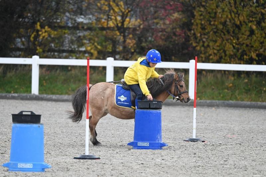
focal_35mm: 400
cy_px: 88
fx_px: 2953
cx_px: 133
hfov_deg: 5.2
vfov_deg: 3.4
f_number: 5.6
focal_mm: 400
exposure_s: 1/1250
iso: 4500
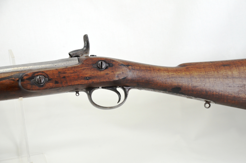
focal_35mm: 93
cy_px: 82
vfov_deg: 14.6
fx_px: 634
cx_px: 123
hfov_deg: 22.0
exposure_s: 1/200
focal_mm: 62
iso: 800
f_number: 5
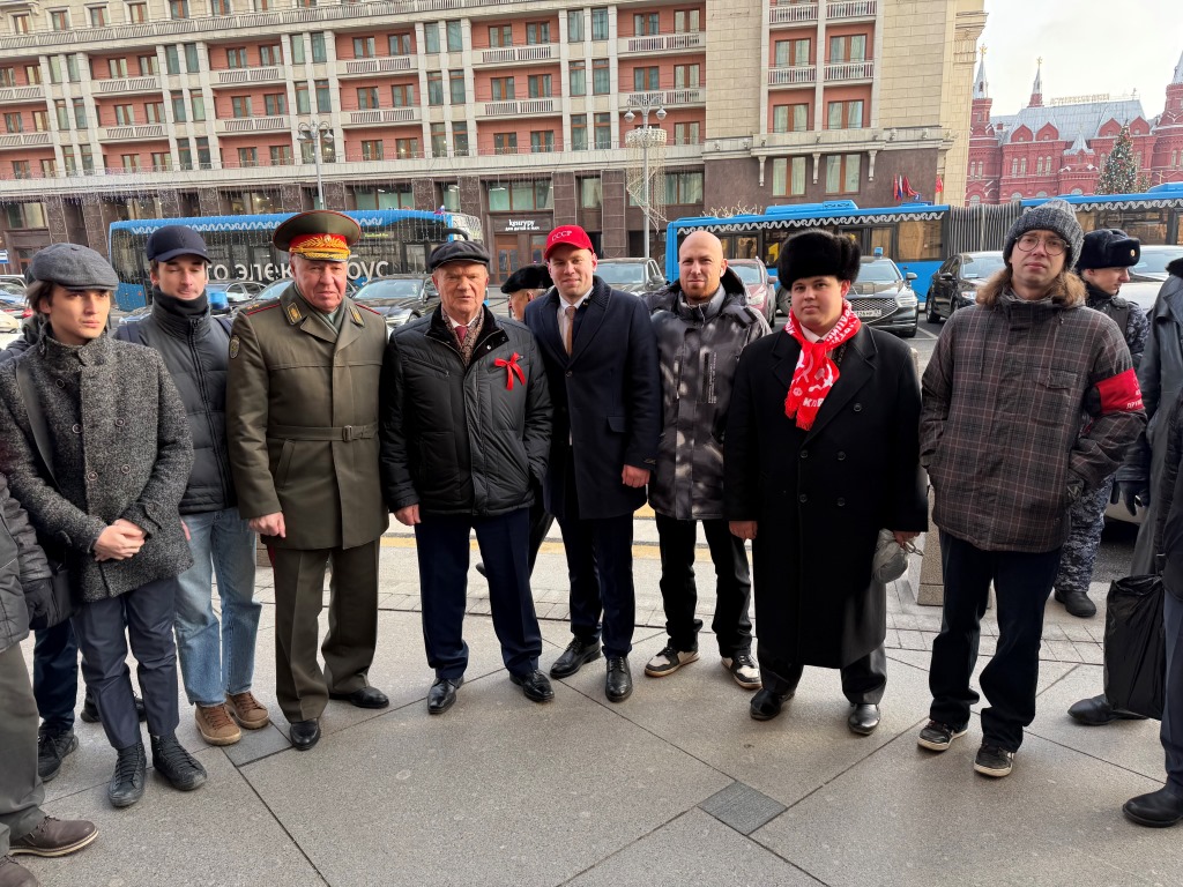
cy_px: 444
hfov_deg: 71.6
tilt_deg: -12.1
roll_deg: +2.3
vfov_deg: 56.8
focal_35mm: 24
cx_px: 592
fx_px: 820
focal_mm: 6.76
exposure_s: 1/194
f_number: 1.78
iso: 64
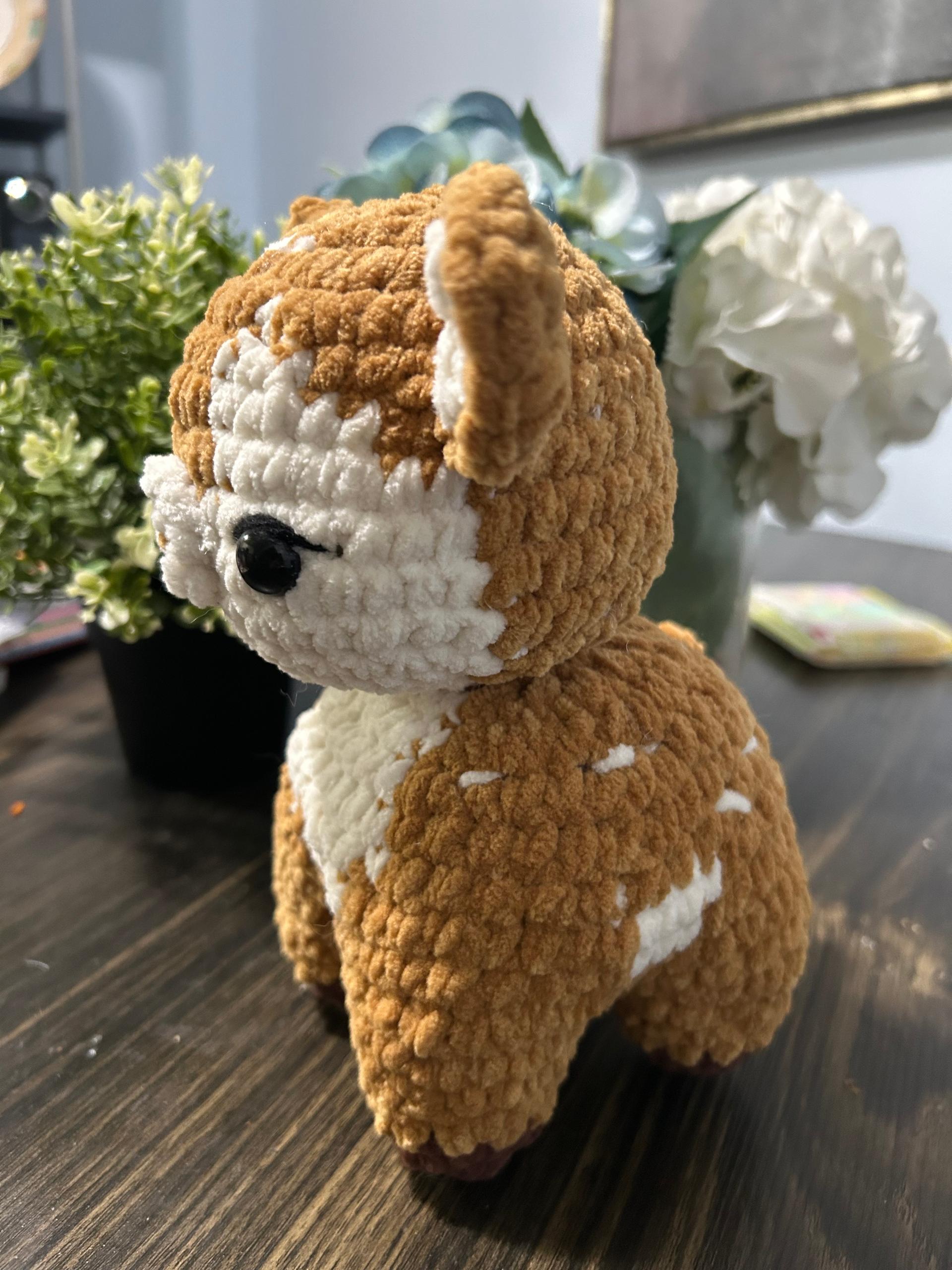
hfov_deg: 53.1
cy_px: 635
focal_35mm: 26
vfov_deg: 67.3
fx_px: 953
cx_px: 476
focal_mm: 5.7
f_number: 1.5
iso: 400
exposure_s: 1/40
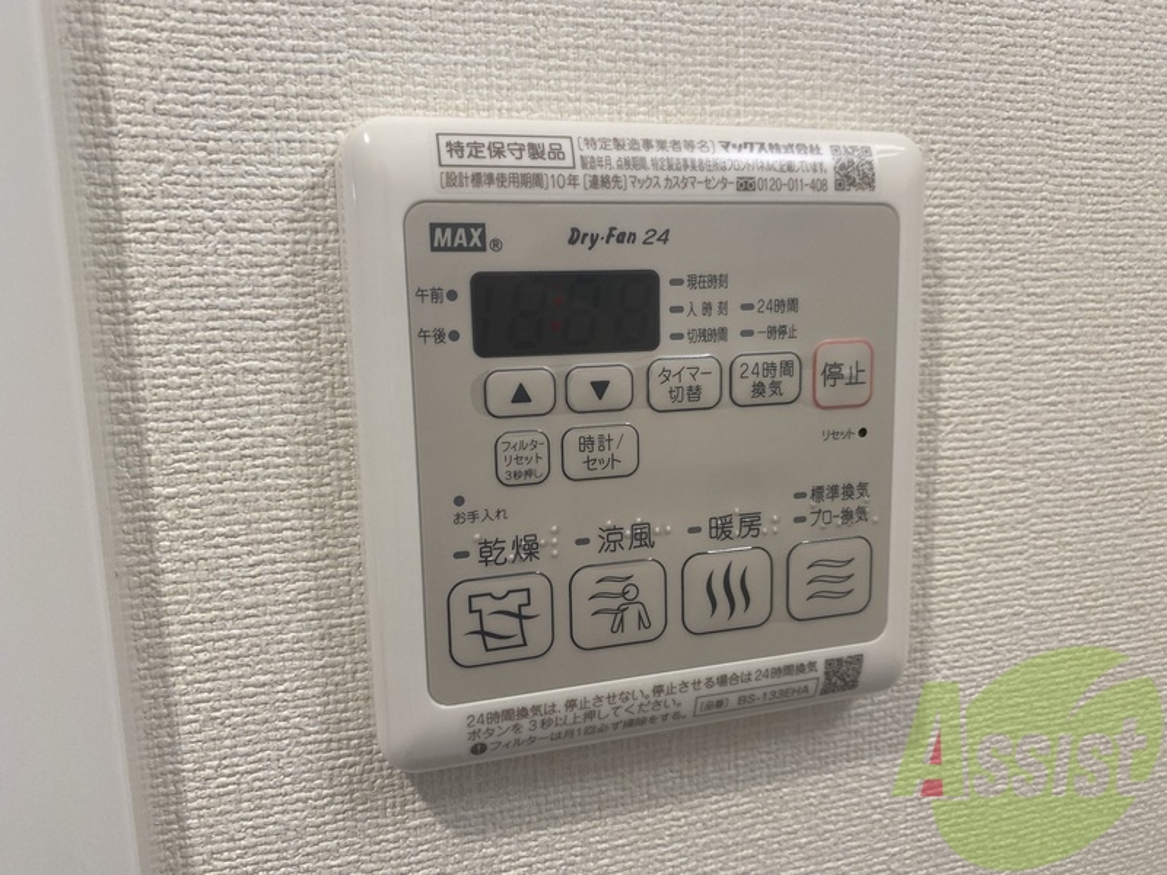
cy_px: 438
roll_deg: +1.5
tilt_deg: -9.4
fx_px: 877
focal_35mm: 26
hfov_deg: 67.3
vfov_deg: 53.1
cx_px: 584
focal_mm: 4.25
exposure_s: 1/120
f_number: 1.8
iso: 100
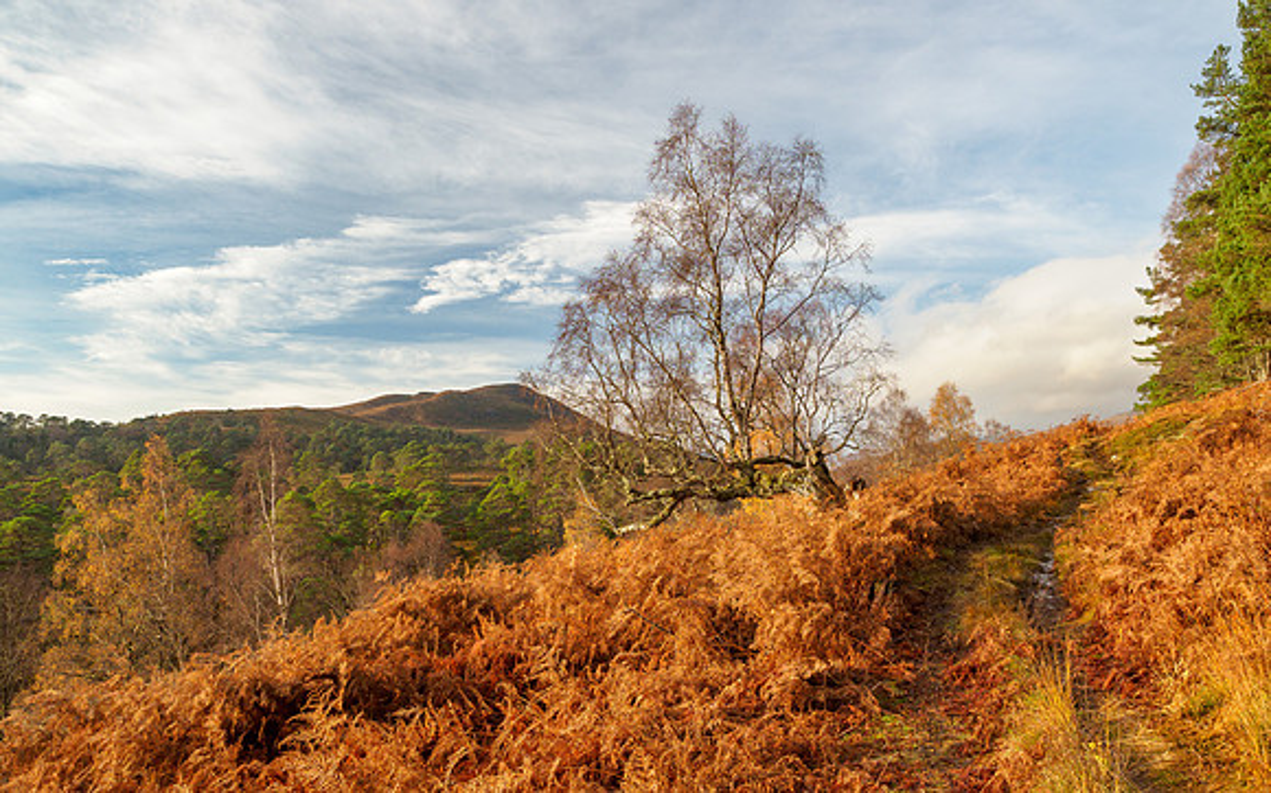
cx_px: 636
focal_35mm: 25
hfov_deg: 71.6
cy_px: 476
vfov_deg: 48.2
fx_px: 881
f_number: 5.6
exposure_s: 1/80
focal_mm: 12
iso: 200
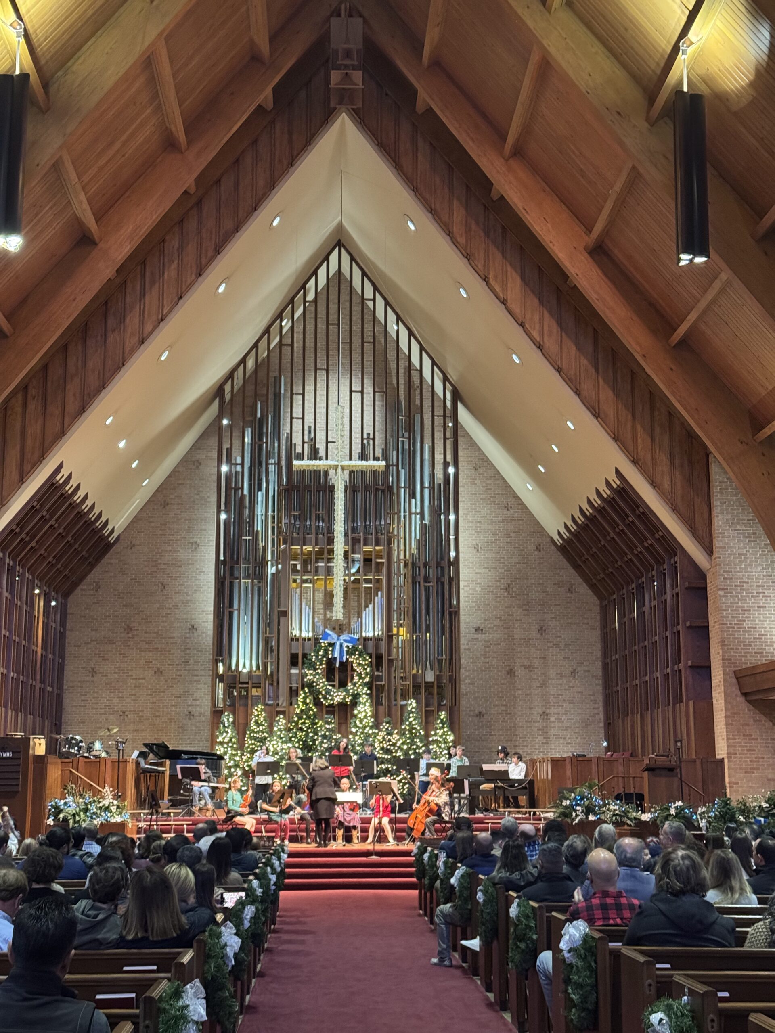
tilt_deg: +12.1
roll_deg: +0.0
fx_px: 1433
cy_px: 516
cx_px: 388
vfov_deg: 39.7
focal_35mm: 48
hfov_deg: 30.3
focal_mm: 6.76
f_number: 1.78
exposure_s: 1/30
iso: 500
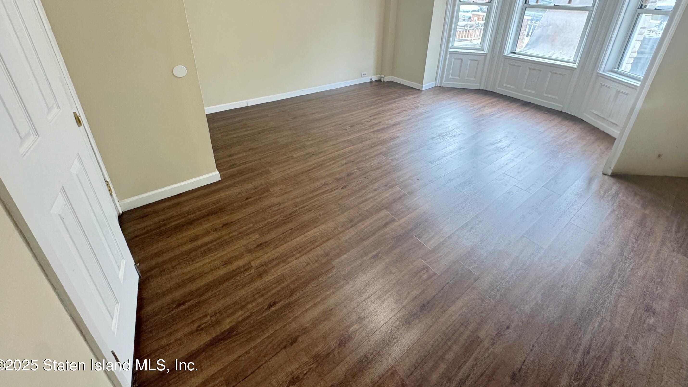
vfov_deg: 64.8
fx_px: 292
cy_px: 119
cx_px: 353
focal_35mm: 16
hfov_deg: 99.3
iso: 320
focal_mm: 2.22
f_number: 2.2
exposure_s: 1/60
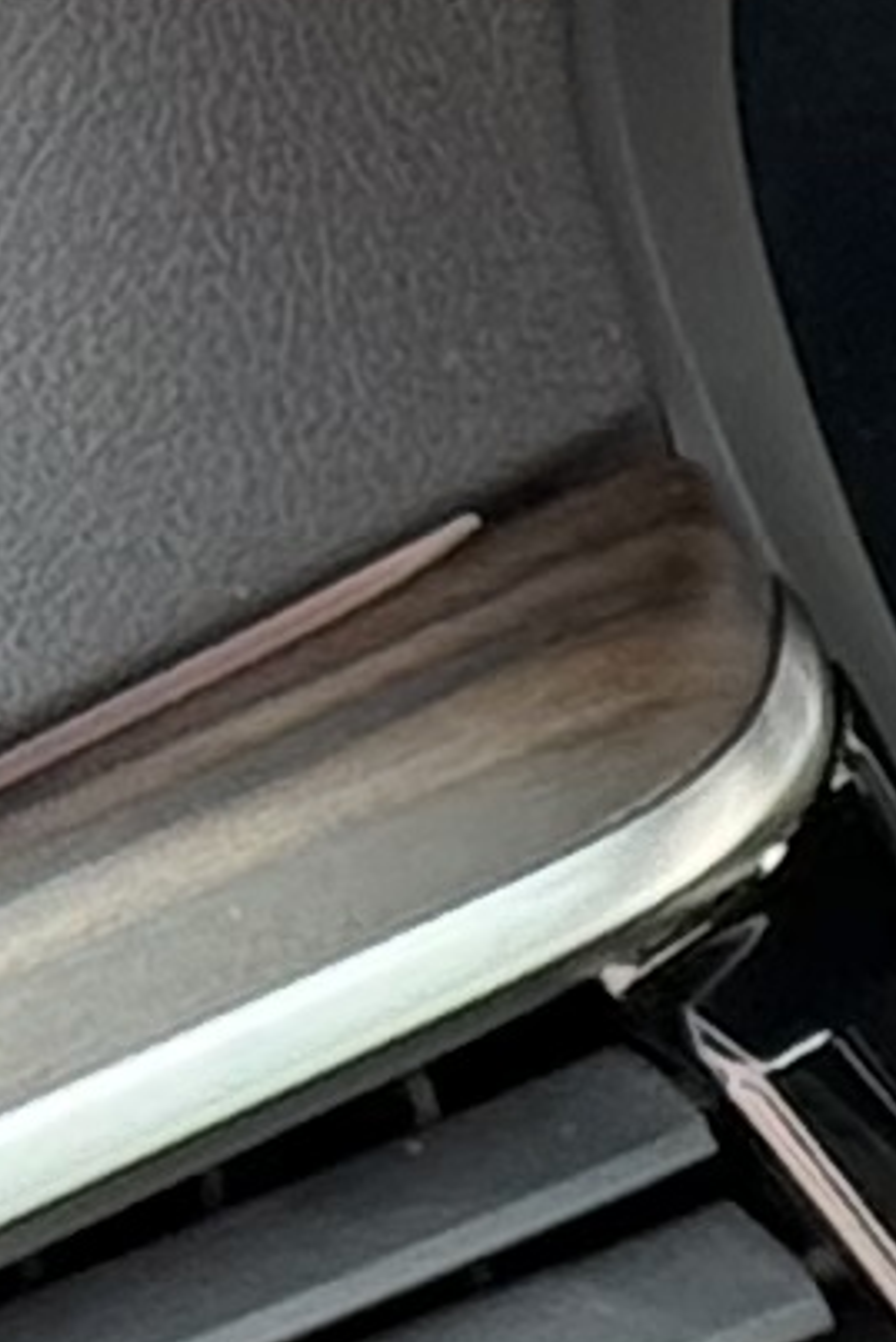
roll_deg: -1.5
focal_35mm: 499
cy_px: 2161
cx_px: 5080
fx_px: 18612
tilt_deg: -31.1
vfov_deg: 4.1
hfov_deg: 2.6
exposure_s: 1/292
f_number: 1.78
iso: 100
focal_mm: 6.76
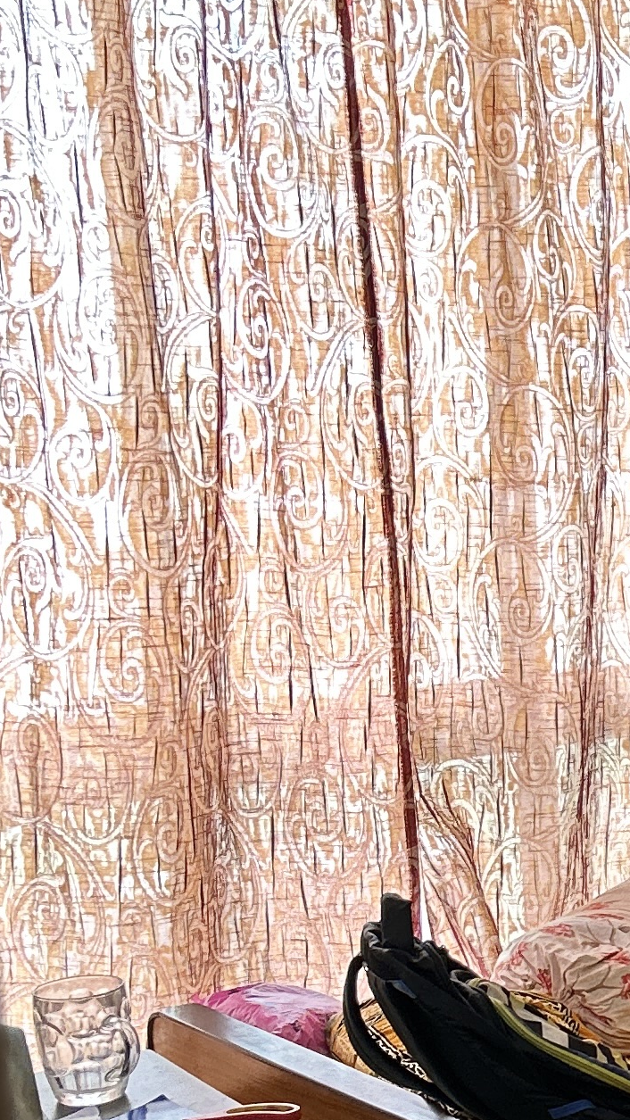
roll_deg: +0.1
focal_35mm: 91
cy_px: 834
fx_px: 2702
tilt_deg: -12.0
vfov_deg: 23.2
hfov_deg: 12.4
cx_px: 1055
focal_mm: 5.7
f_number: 1.5
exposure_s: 1/50
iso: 125
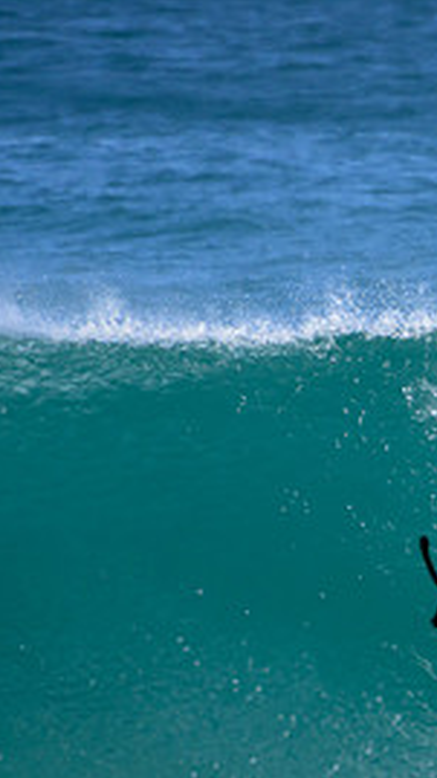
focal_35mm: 1810
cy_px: 557
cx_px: 718
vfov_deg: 1.2
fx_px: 37345
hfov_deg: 0.7
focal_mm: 800
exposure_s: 1/2000
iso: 1600
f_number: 11
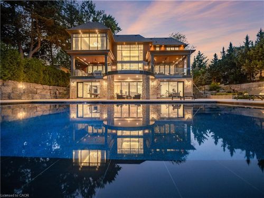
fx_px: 107
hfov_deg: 102.1
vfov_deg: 85.7
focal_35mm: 14
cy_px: 99
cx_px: 132
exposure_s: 1/250
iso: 3200
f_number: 4
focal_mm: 7
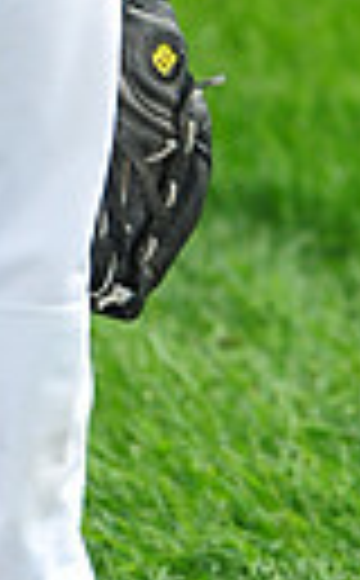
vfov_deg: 2.8
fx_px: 11966
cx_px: -364
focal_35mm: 758
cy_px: -337
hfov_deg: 1.7
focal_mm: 165
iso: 200
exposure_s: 1/1000
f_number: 4
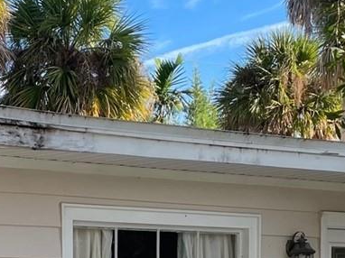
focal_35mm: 109
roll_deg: +0.1
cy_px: 334
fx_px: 1086
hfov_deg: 17.7
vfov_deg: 13.1
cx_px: 19
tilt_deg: -1.3
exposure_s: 1/647
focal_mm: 4.2
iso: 32
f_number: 1.6
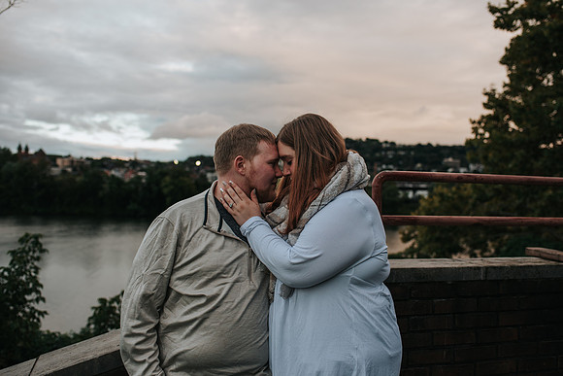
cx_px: 287
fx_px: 580
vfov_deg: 35.9
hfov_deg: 51.8
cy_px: 188
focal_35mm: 37
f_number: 3.2
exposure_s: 1/640
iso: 450
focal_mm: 35
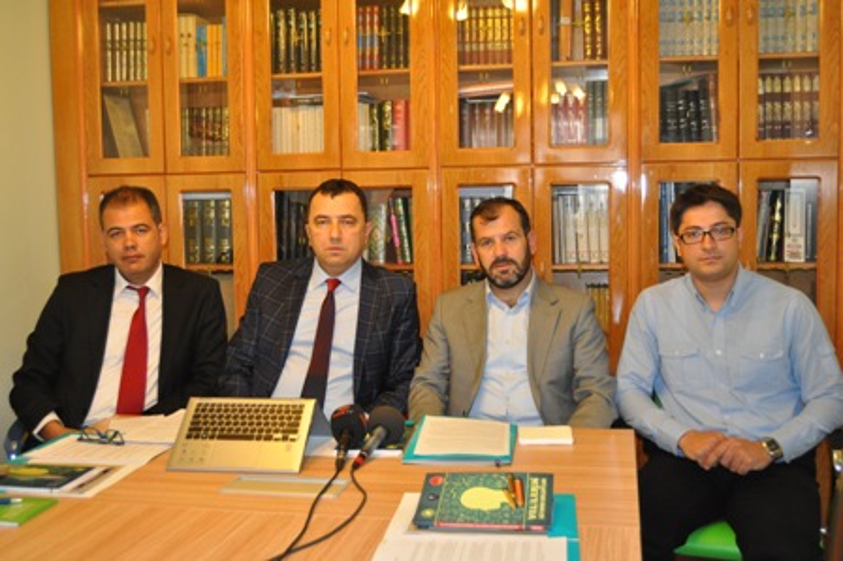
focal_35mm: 39
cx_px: 422
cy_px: 280
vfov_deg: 34.2
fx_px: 913
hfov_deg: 49.6
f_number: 4
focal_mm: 26
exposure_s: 1/60
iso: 800
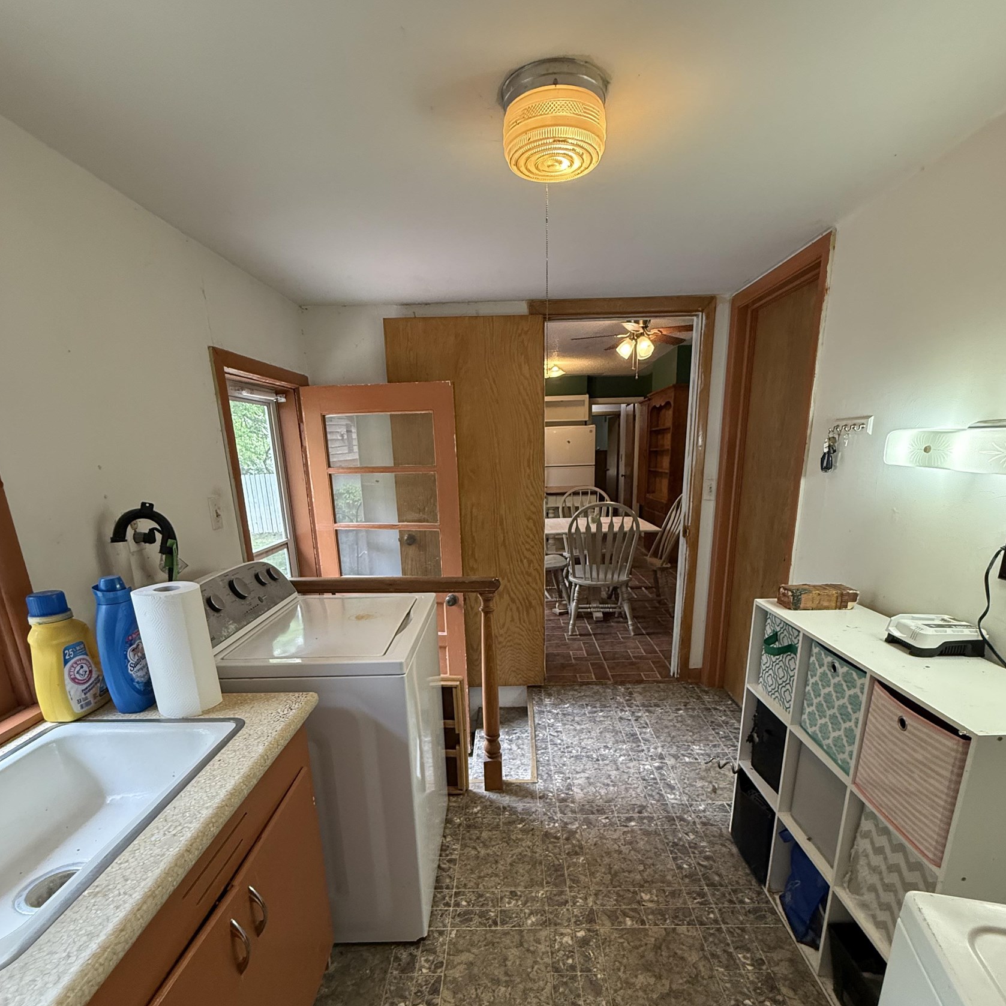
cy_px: 614
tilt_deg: -16.6
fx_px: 559
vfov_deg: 82.7
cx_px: 509
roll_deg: +1.2
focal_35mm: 17
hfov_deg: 84.0
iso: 400
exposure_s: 1/120
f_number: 2.2
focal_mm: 2.22
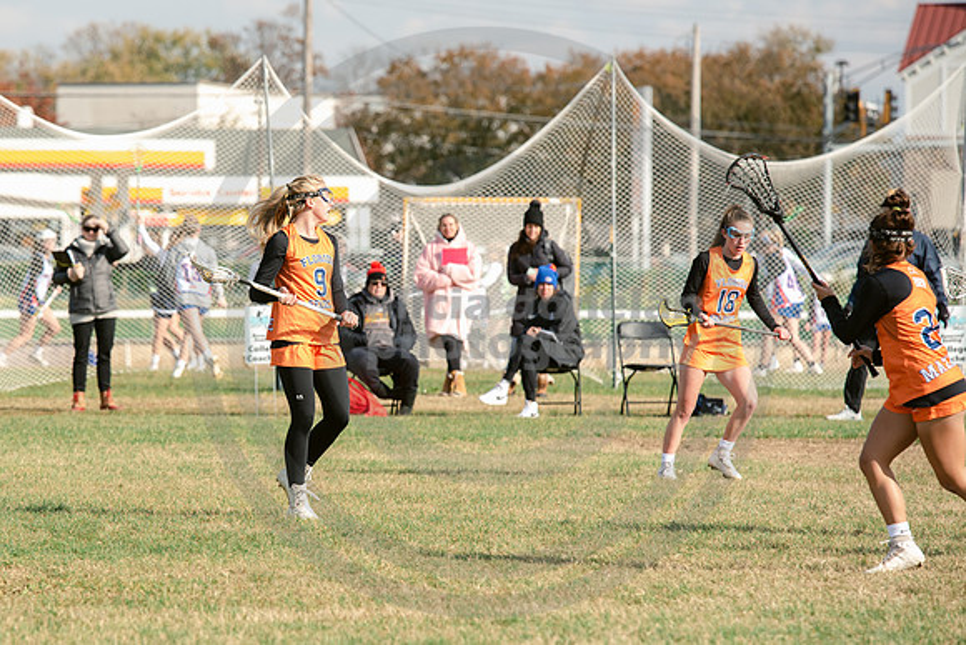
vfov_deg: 5.0
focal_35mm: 277
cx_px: 296
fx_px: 7447
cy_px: 385
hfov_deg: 7.4
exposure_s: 1/1600
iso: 250
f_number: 5
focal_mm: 200
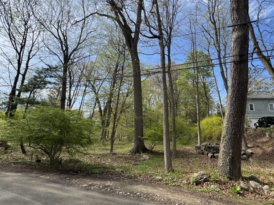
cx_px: 160
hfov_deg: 87.0
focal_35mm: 18
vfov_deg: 71.4
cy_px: 91
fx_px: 142
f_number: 2.2
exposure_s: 1/1094
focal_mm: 2.22
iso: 40
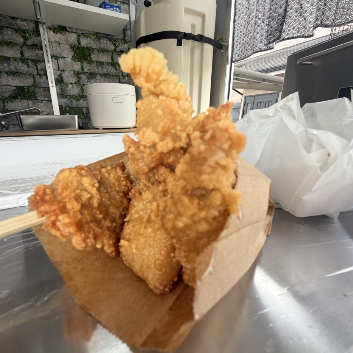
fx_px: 196
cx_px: 167
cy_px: 180
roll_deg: -3.6
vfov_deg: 84.0
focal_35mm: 17
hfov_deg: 83.9
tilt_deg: -14.8
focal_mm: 2.22
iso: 40
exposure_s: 1/200
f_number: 2.2
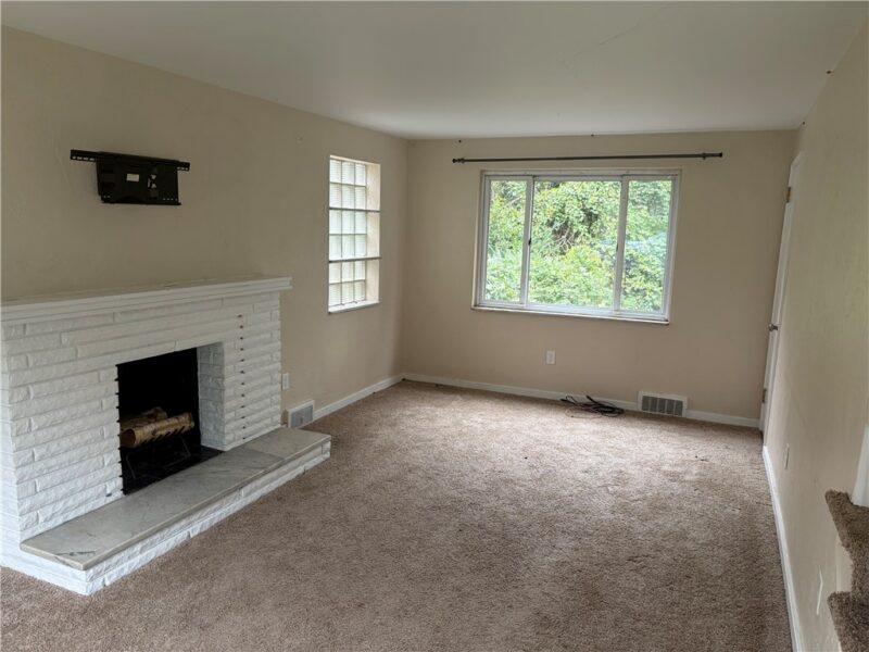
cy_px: 326
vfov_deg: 53.1
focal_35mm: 26
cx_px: 434
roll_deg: +0.3
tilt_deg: -9.2
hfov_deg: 67.3
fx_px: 653
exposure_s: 1/121
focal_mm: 5.96
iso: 100
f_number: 1.6
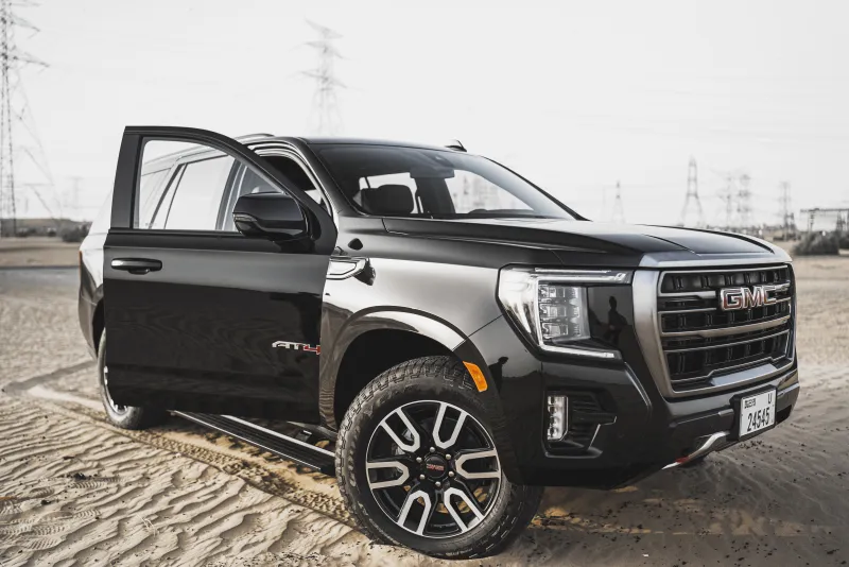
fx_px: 826
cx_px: 424
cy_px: 284
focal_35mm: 35
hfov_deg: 54.4
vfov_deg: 37.9
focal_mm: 35
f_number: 1.8
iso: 800
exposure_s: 1/125
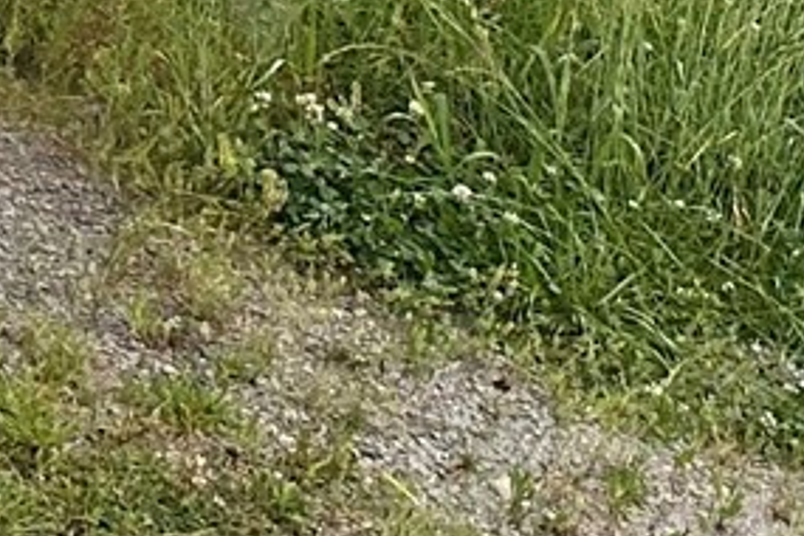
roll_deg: -1.6
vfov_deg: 7.3
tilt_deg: +0.8
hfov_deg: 10.5
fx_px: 3752
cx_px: -1137
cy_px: -1027
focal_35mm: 168
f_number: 1.78
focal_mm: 6.86
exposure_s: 1/1095
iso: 80
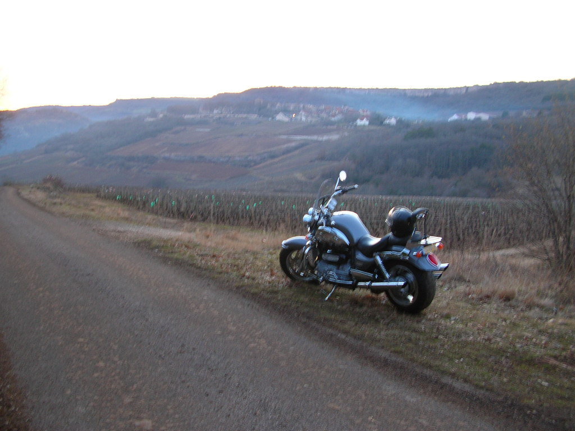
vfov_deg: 40.7
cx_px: 288
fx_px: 581
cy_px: 216
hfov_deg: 52.6
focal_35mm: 35
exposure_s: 1/6
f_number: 2.8
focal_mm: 5.8
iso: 50
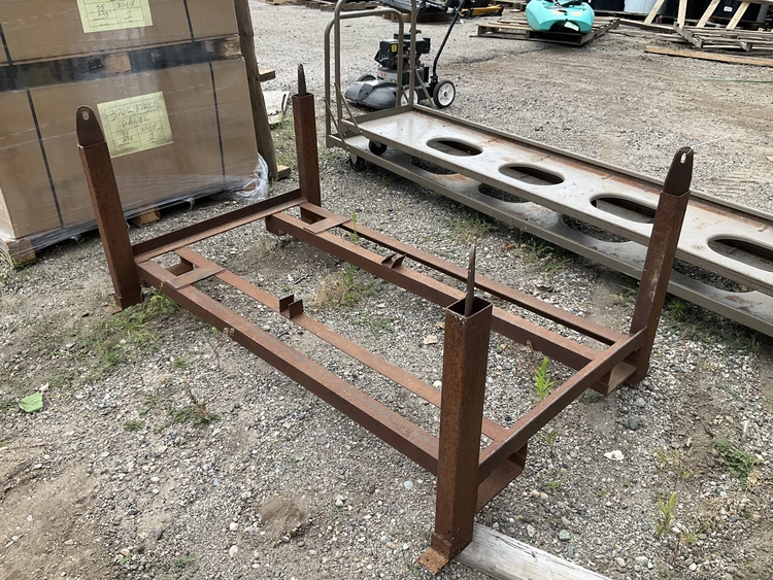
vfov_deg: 48.3
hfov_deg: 61.6
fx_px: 648
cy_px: 290
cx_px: 386
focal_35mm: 29
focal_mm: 3
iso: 25
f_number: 1.8
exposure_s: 1/709
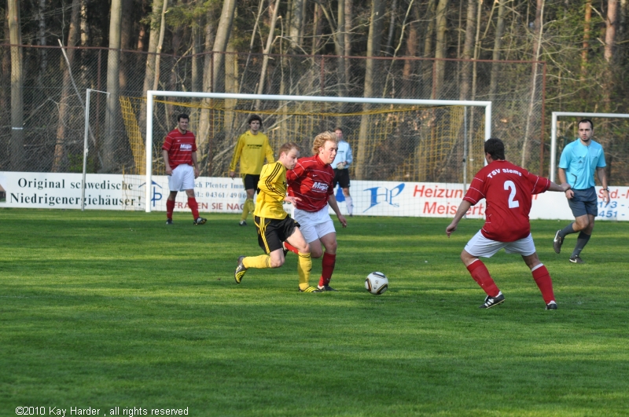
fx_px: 4711
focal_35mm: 270
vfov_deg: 5.1
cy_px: 208
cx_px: 314
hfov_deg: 7.6
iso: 800
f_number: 8
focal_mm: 180
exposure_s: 1/1000
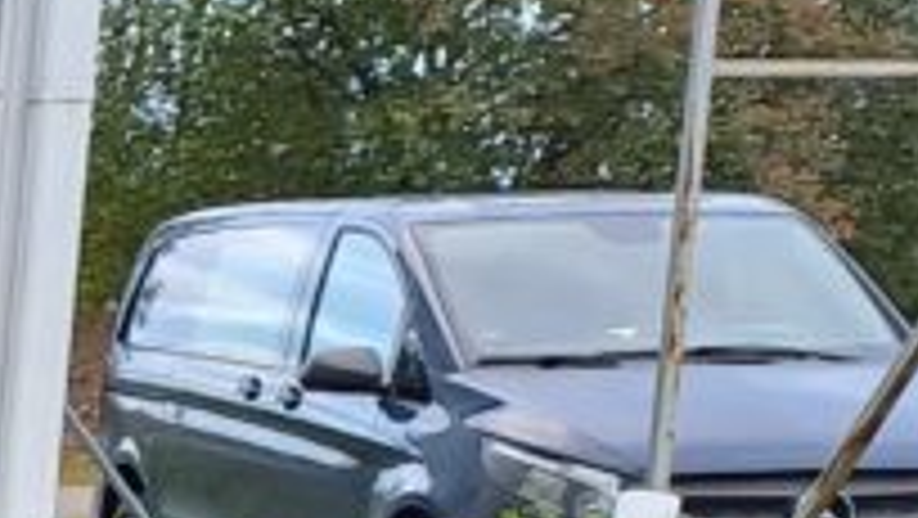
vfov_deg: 8.5
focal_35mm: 137
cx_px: -1233
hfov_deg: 12.5
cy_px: 941
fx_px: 3337
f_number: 1.8
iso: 50
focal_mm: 4.65
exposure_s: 1/50
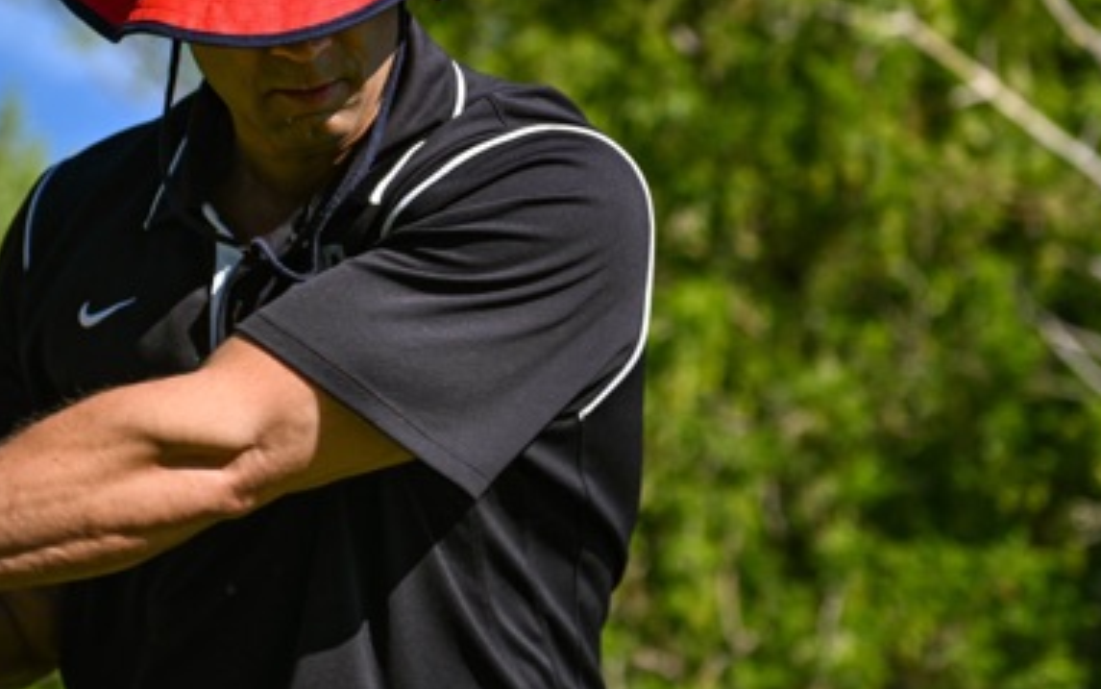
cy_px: 148
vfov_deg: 7.8
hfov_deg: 12.5
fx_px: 5042
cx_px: 637
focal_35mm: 168
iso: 100
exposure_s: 1/1600
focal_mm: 70
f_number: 2.8
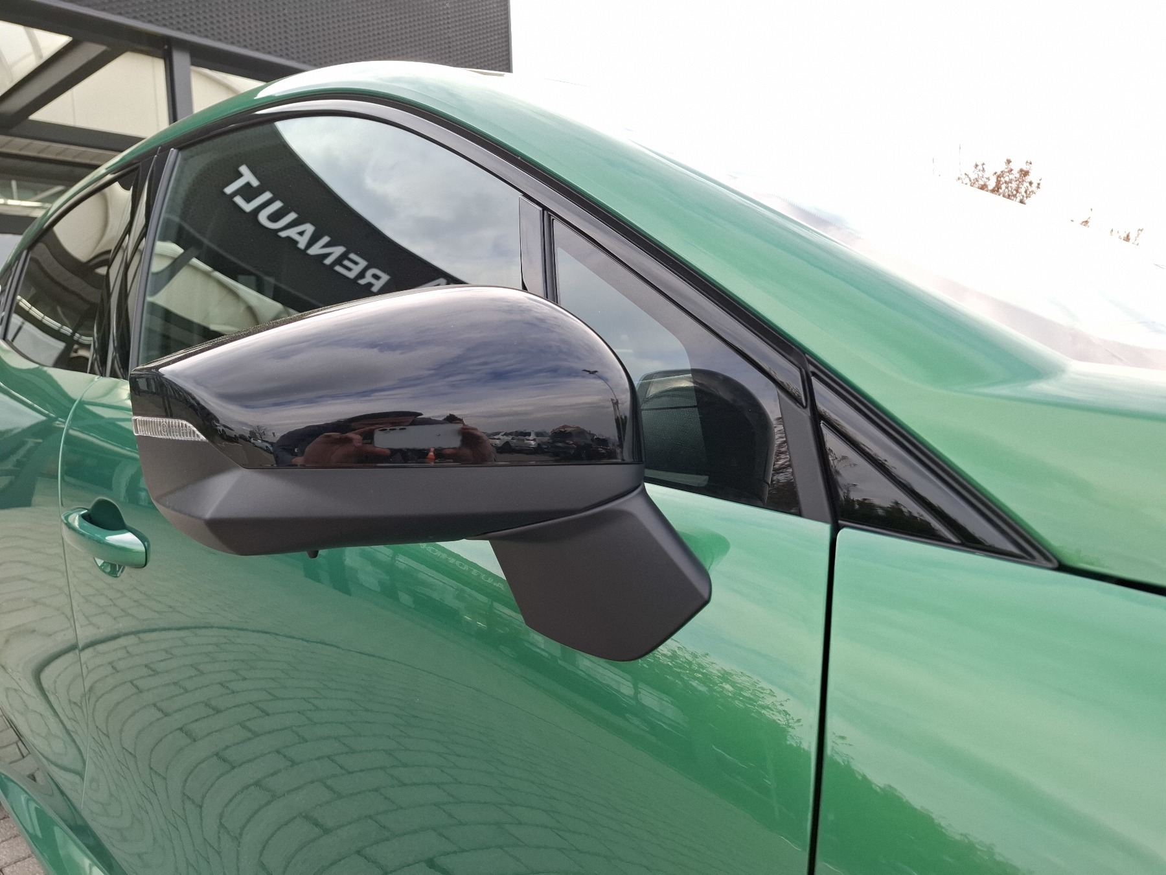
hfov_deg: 73.9
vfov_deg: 58.9
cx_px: 583
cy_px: 438
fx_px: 775
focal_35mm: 23
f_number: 1.8
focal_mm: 5.54
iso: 50
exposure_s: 1/553
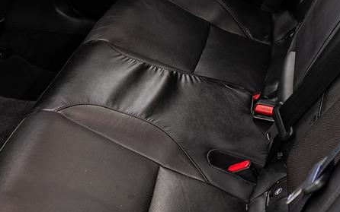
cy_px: 34
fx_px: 732
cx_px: 104
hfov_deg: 25.9
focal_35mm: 79
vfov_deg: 16.4
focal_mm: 24
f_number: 5.6
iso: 100
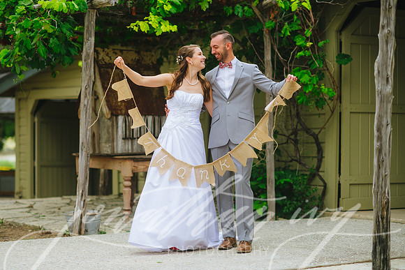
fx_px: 1014
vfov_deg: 15.2
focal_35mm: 90
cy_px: 140
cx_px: 192
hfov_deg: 22.6
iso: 200
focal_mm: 85
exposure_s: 1/2500
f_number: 2
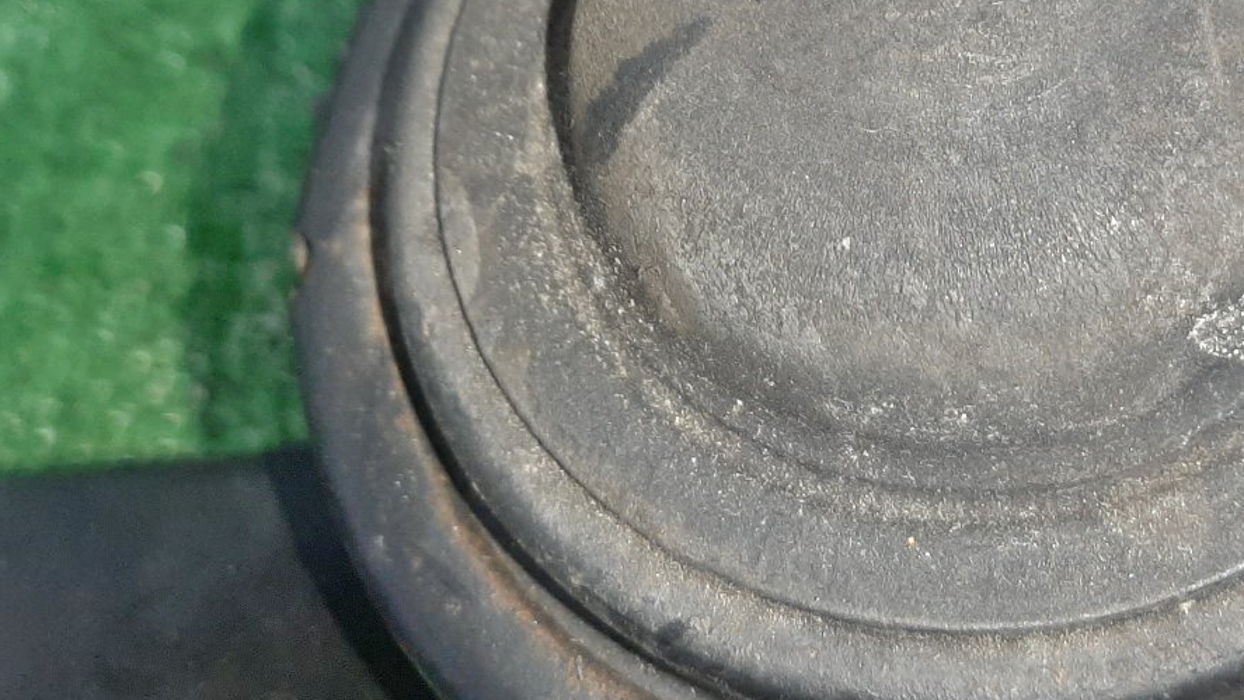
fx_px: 1517
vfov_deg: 25.2
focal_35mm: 46
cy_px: 69
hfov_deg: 43.8
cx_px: 856
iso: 182
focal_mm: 3.93
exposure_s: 1/50
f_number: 1.7
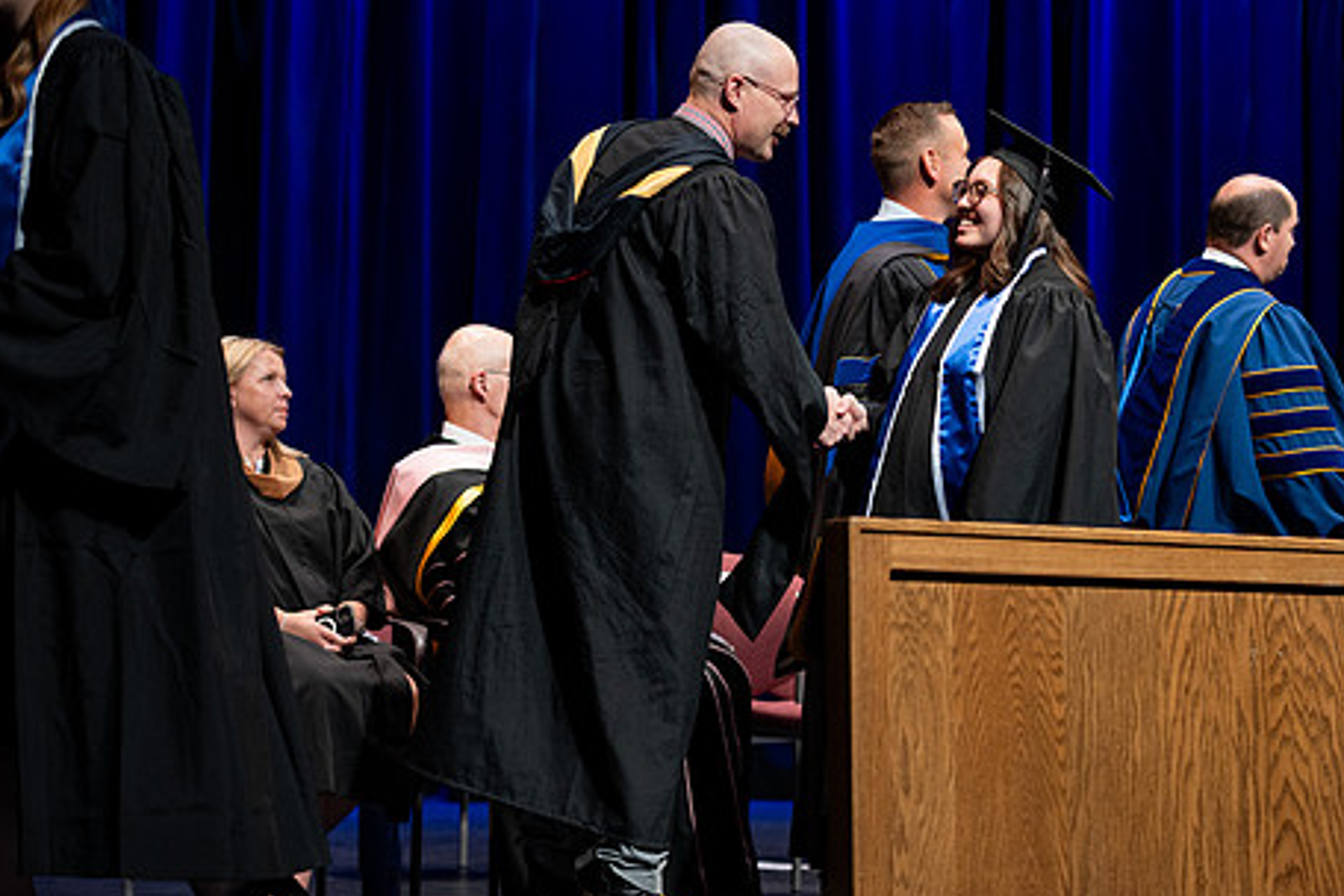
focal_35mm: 89
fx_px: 3322
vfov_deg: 15.3
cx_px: 816
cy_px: 538
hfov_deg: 22.8
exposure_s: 1/250
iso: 500
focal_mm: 70
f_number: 2.8
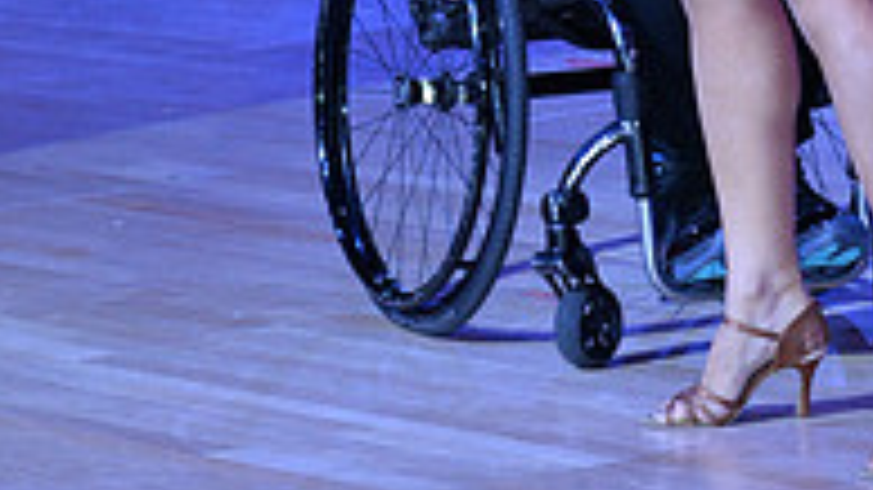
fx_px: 7961
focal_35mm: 344
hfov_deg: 6.3
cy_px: -427
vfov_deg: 3.5
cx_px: 596
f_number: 5
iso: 2000
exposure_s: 1/250
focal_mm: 110
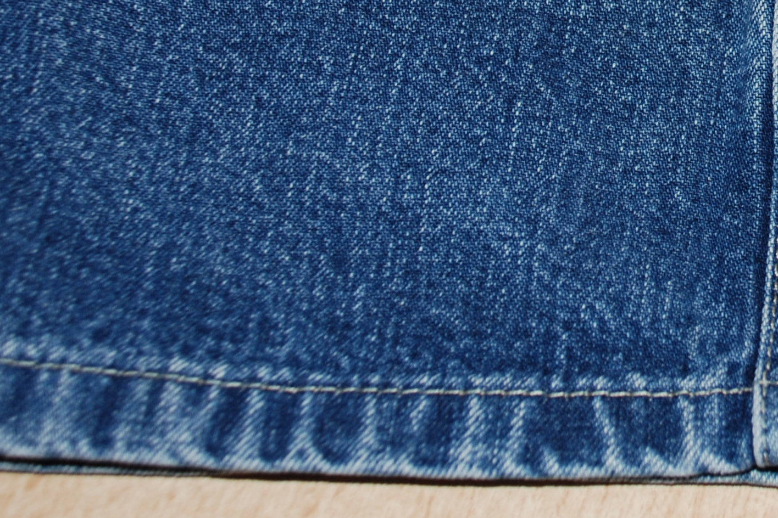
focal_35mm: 115
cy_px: -59
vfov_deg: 11.7
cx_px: 850
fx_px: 2485
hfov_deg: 17.2
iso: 200
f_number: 4
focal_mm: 28
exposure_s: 1/60
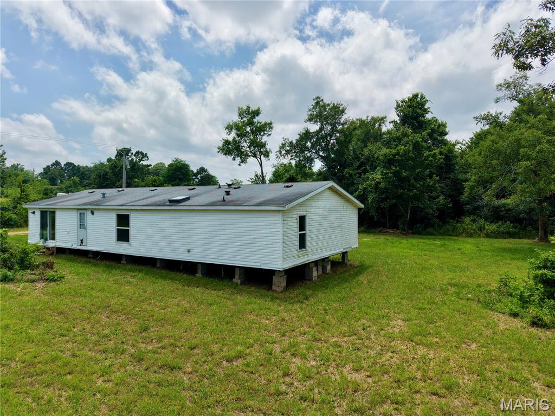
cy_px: 208
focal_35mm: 24
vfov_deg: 56.8
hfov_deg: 71.6
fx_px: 385
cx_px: 278
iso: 400
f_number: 1.8
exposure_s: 1/8000
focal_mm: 8.67
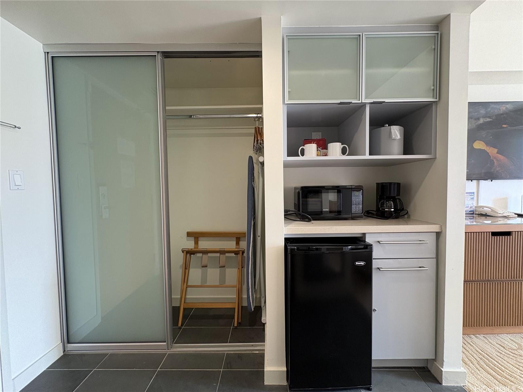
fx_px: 212
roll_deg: +0.9
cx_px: 262
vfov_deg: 85.7
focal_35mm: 14
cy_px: 196
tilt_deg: -2.6
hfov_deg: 102.1
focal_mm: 2.22
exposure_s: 1/60
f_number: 2.2
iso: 200
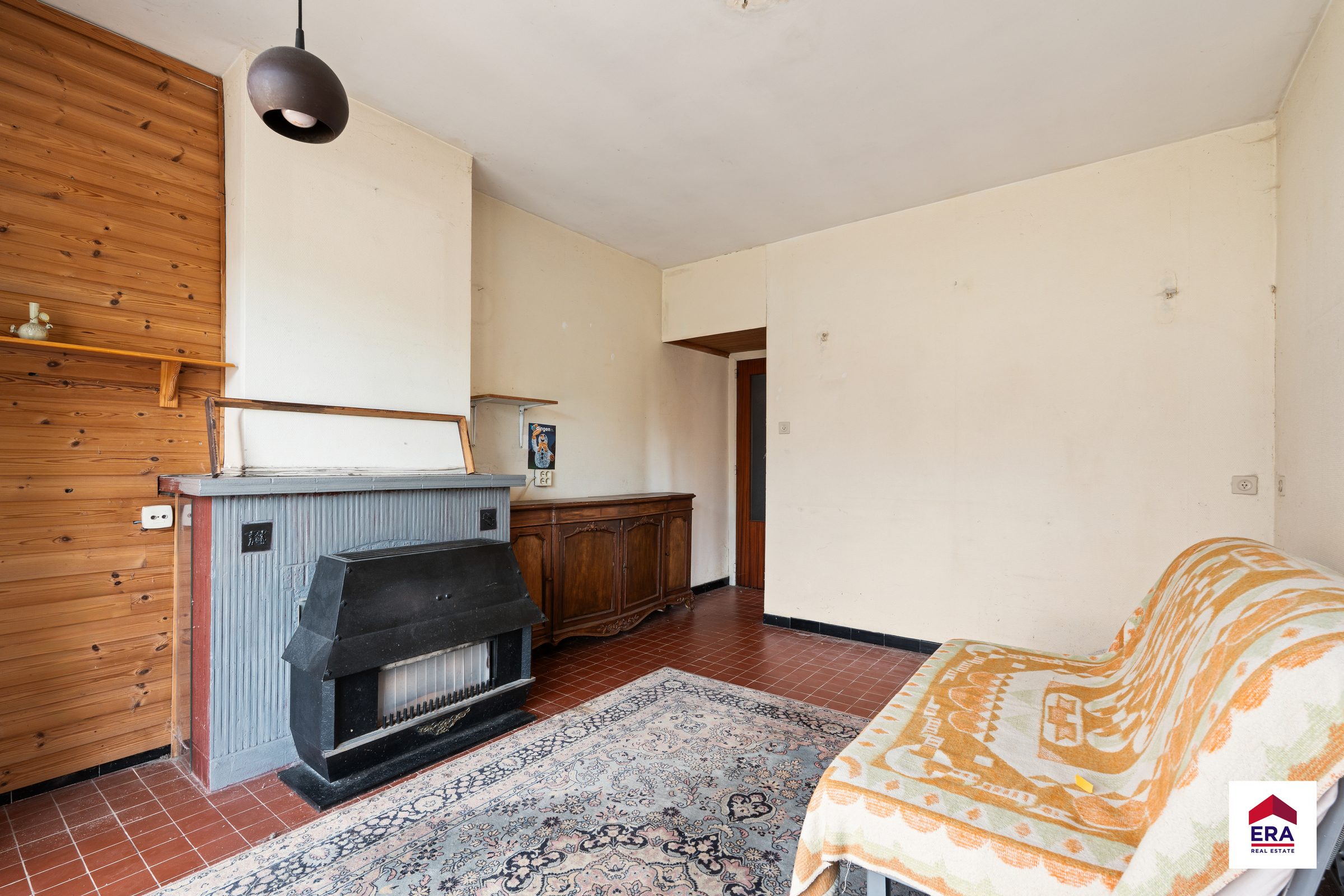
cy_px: 448
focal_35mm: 16
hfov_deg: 96.7
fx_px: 597
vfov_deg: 73.7
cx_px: 672
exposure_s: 1/2.5
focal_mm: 16
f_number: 11
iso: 200
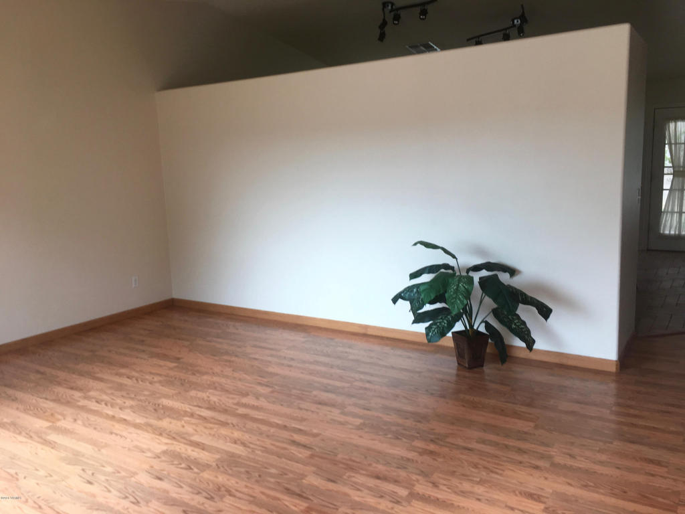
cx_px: 342
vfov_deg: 48.2
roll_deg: +0.9
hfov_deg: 61.7
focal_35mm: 29
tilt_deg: -6.8
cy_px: 257
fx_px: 574
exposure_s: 1/60
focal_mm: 4.15
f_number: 2.2
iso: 32
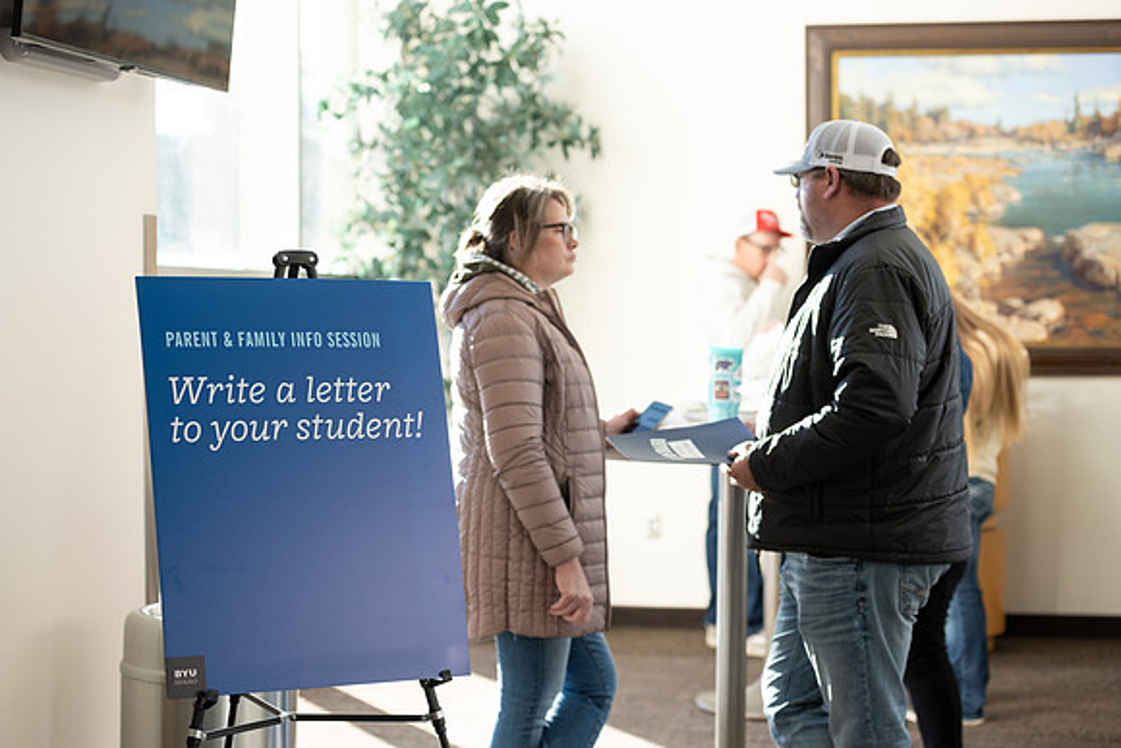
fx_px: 2186
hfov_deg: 28.8
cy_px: 374
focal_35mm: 70
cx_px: 560
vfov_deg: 19.4
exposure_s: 1/200
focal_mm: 70
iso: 125
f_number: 2.8
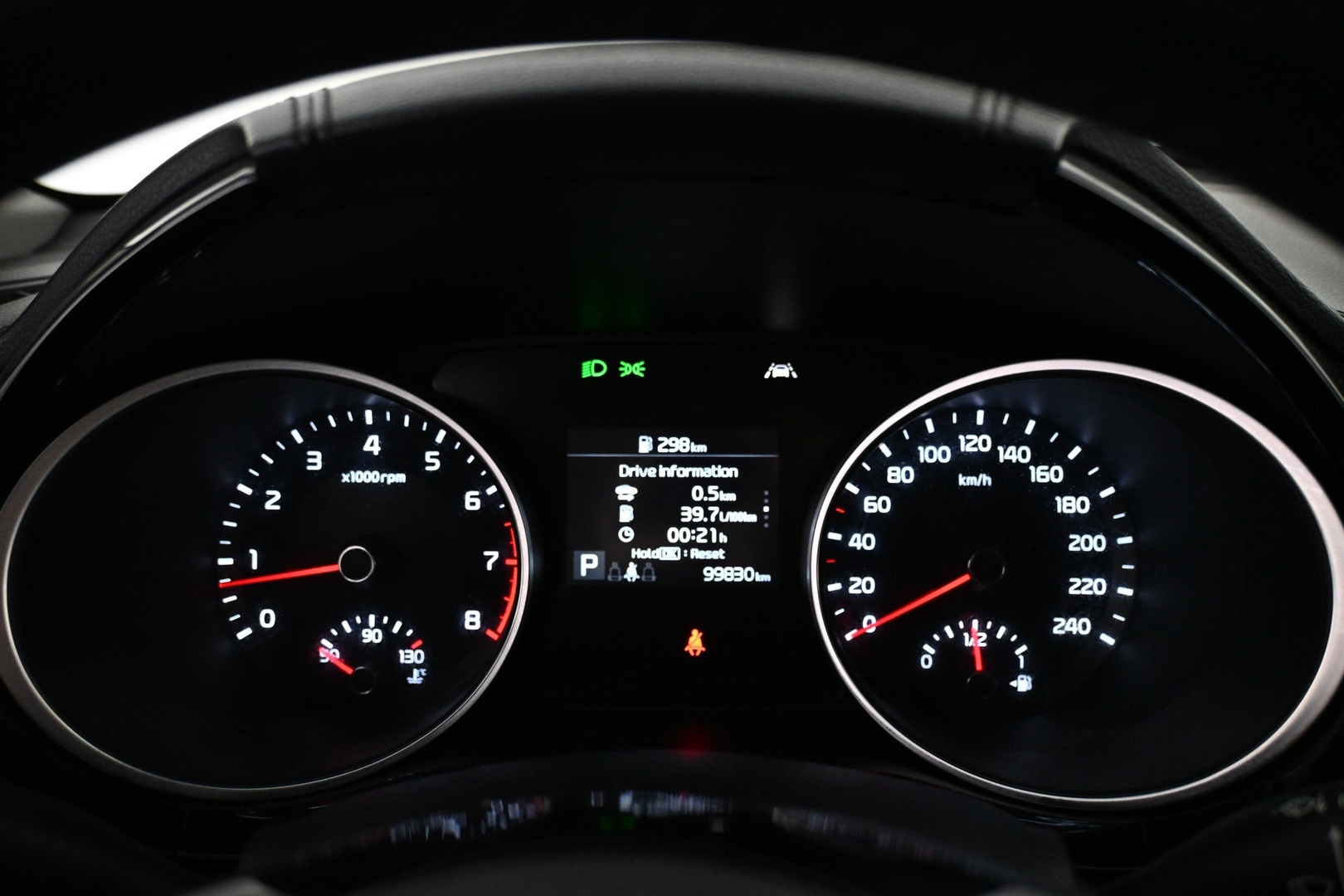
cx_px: 672
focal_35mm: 32
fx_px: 1204
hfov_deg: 58.3
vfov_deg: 40.8
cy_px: 448
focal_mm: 21.5
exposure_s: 1/160
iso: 4000
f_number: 4
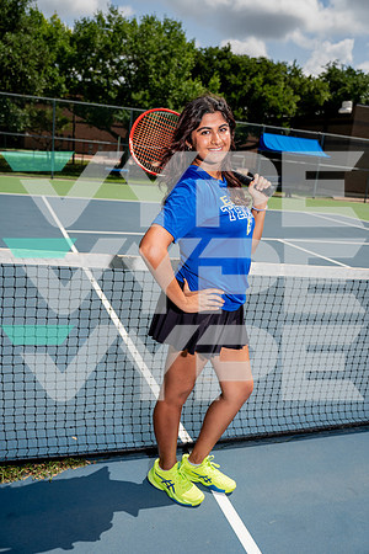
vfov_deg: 58.7
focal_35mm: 32
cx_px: 184
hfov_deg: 41.1
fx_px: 492
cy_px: 277
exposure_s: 1/1600
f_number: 4
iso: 100
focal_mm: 32
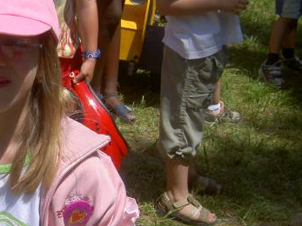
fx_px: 785
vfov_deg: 16.4
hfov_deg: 21.0
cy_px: 110
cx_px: -4
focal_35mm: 90
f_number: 4.7
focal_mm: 8
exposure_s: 1/640
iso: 100
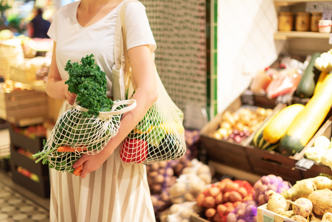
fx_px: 461
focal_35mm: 50
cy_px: 111
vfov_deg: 27.0
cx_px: 166
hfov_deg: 39.6
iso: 400
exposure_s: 1/200
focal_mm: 50
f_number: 1.4
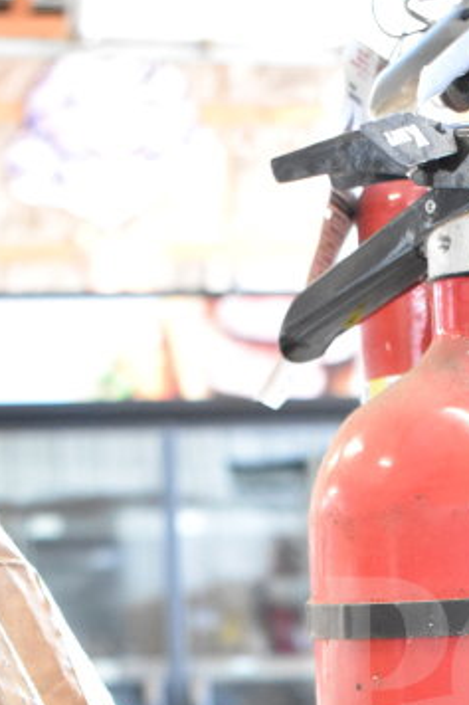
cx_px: 499
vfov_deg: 18.4
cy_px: 734
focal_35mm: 108
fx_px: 2112
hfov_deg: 12.5
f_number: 5
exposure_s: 1/100
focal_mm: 28
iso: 6400
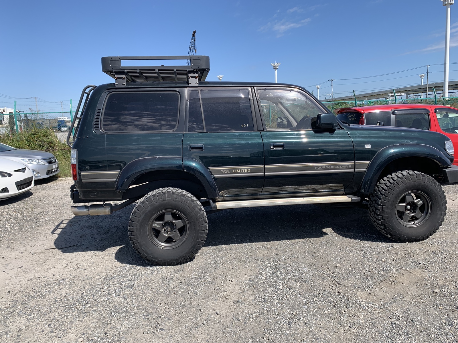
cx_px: 229
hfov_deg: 67.3
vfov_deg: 53.1
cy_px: 172
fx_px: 344
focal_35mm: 26
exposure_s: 1/1953
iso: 25
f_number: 1.8
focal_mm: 4.25
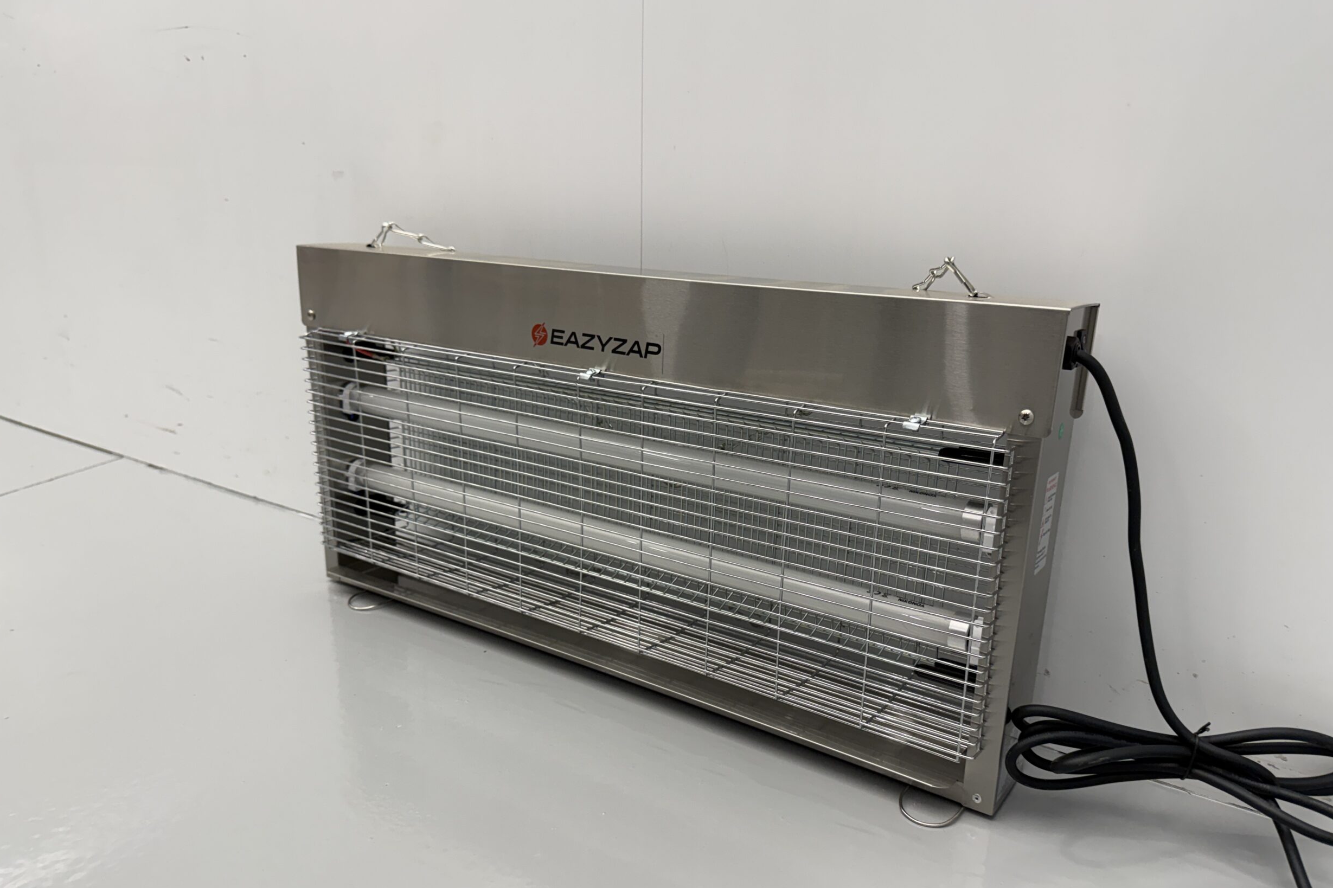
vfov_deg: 49.4
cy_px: 507
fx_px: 963
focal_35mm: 26
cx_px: 687
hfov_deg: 69.4
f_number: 1.78
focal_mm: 6.76
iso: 125
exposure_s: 1/100
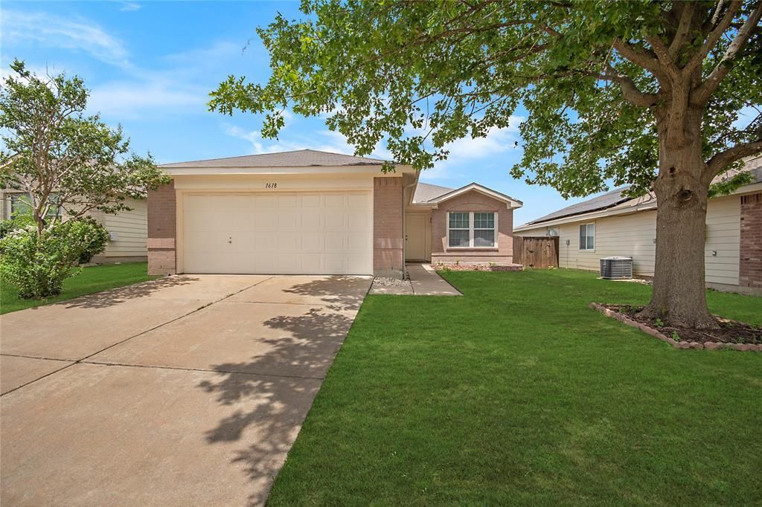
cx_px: 381
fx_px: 317
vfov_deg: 77.3
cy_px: 254
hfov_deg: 100.4
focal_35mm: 15
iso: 100
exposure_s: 1/400
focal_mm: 10
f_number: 8
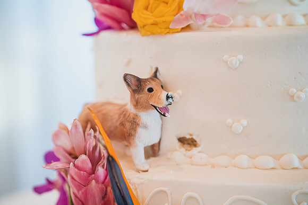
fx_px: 460
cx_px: 154
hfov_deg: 37.0
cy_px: 102
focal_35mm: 54
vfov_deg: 25.2
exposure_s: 1/160
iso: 1250
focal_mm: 50
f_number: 2.5
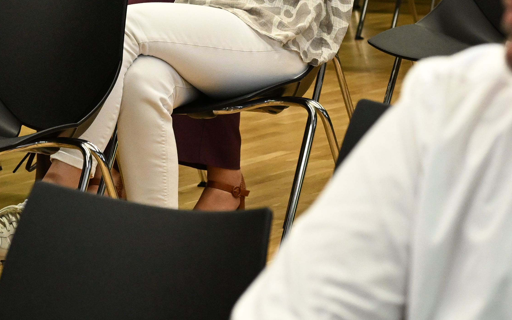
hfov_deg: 8.7
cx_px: 221
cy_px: -16
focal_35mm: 240
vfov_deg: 5.5
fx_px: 3349
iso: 1800
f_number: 4.5
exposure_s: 1/160
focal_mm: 64
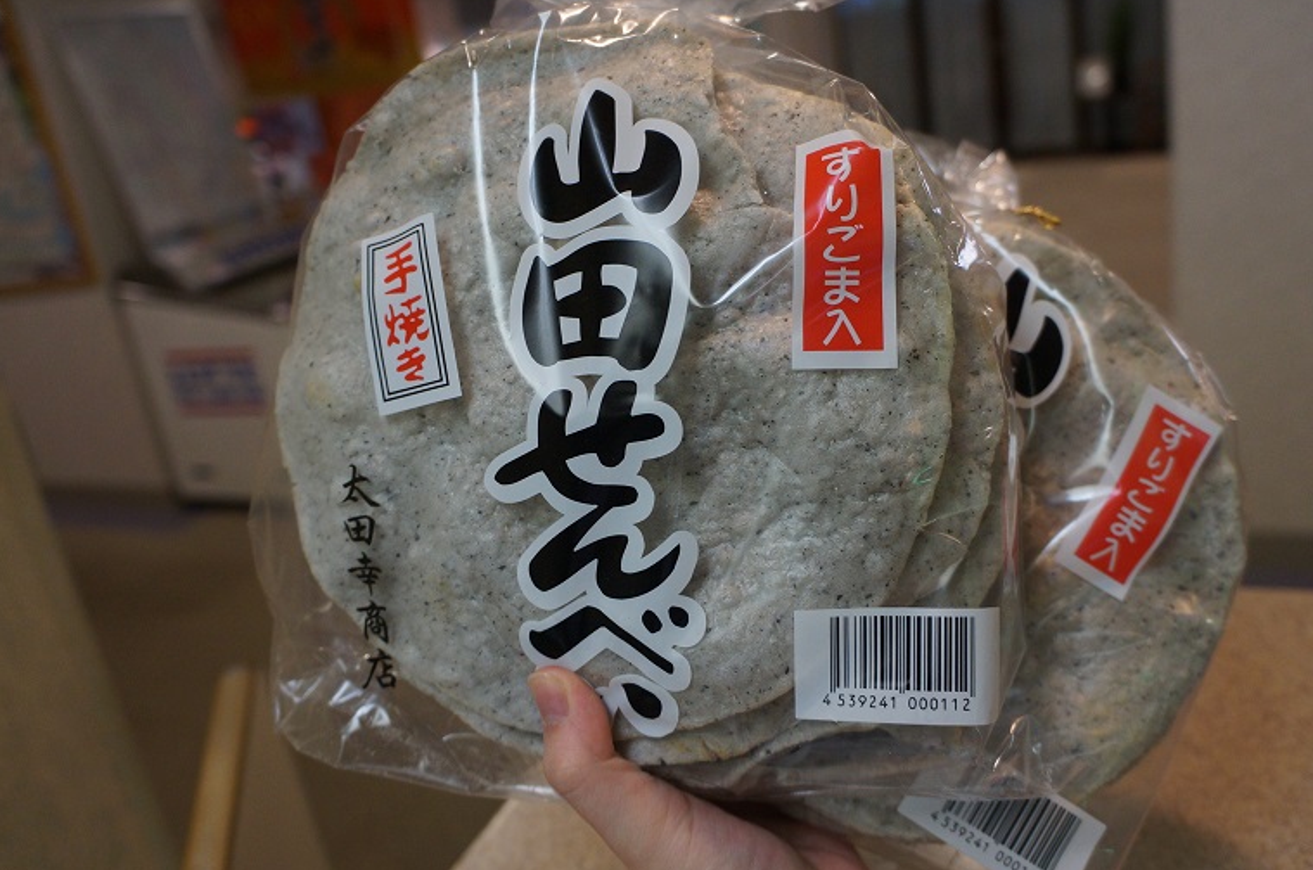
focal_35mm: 29
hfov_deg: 63.7
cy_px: 434
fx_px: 1056
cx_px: 691
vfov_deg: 44.8
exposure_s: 1/160
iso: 1000
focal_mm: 18
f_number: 4
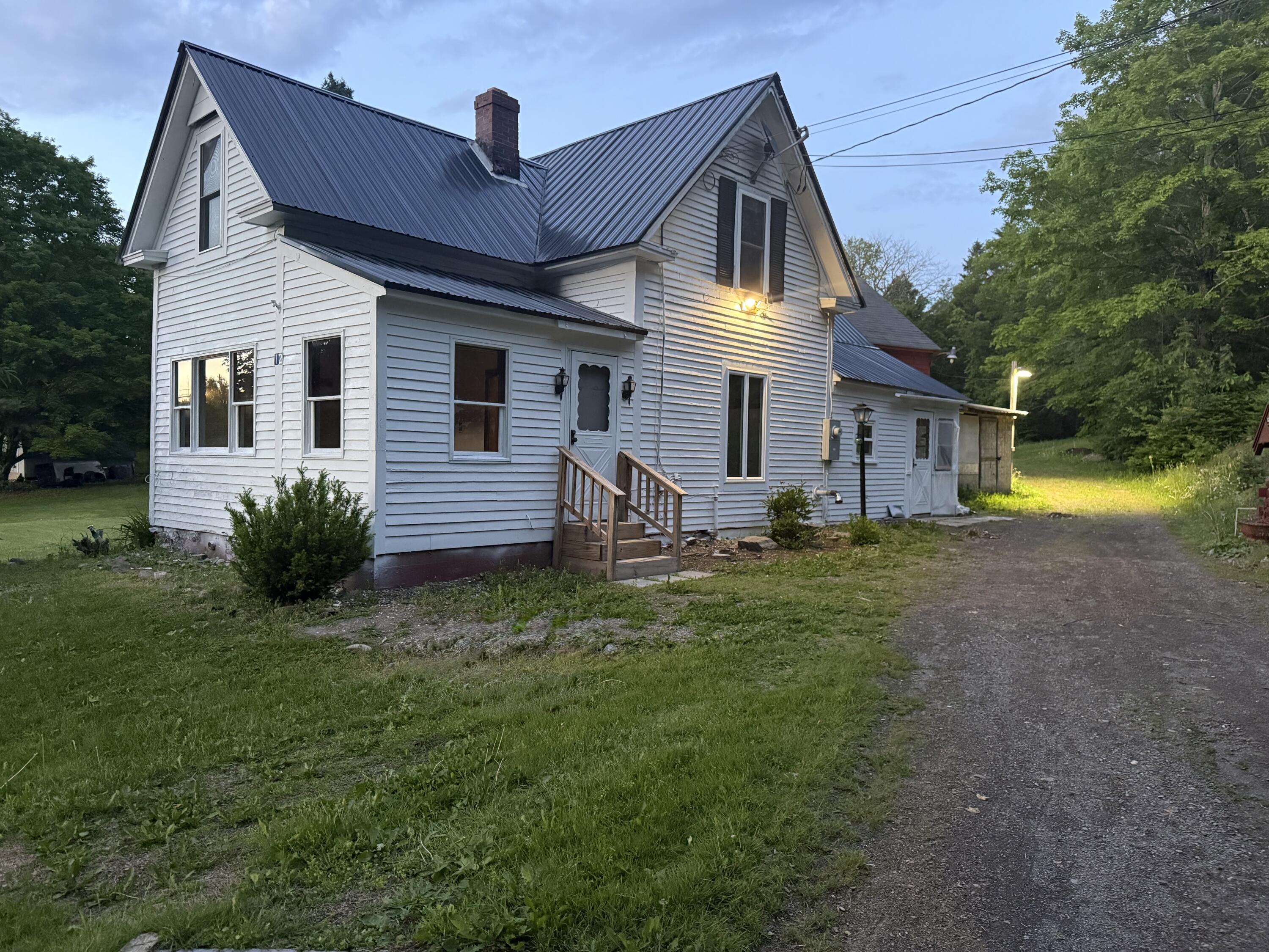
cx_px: 634
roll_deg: -0.5
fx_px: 880
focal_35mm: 24
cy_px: 476
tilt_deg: -0.7
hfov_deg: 71.6
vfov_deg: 56.8
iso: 1000
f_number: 1.78
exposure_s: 1/40
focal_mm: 6.76
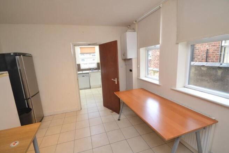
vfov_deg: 77.4
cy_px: 76
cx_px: 114
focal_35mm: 15
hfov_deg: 100.4
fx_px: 95
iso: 1600
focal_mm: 10
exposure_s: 1/200
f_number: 5
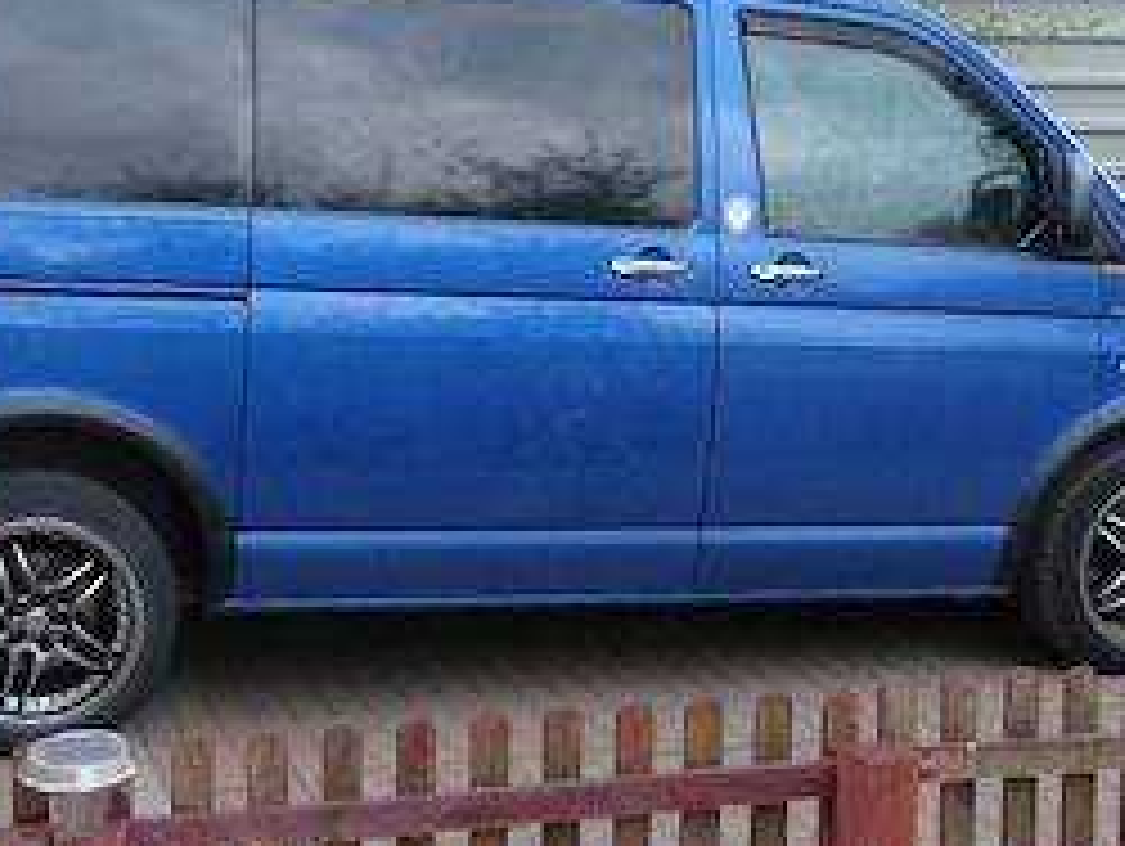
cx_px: 495
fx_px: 1952
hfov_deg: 32.1
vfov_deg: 24.3
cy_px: 266
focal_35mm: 60
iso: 320
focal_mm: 4.5
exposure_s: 1/60
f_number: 2.8
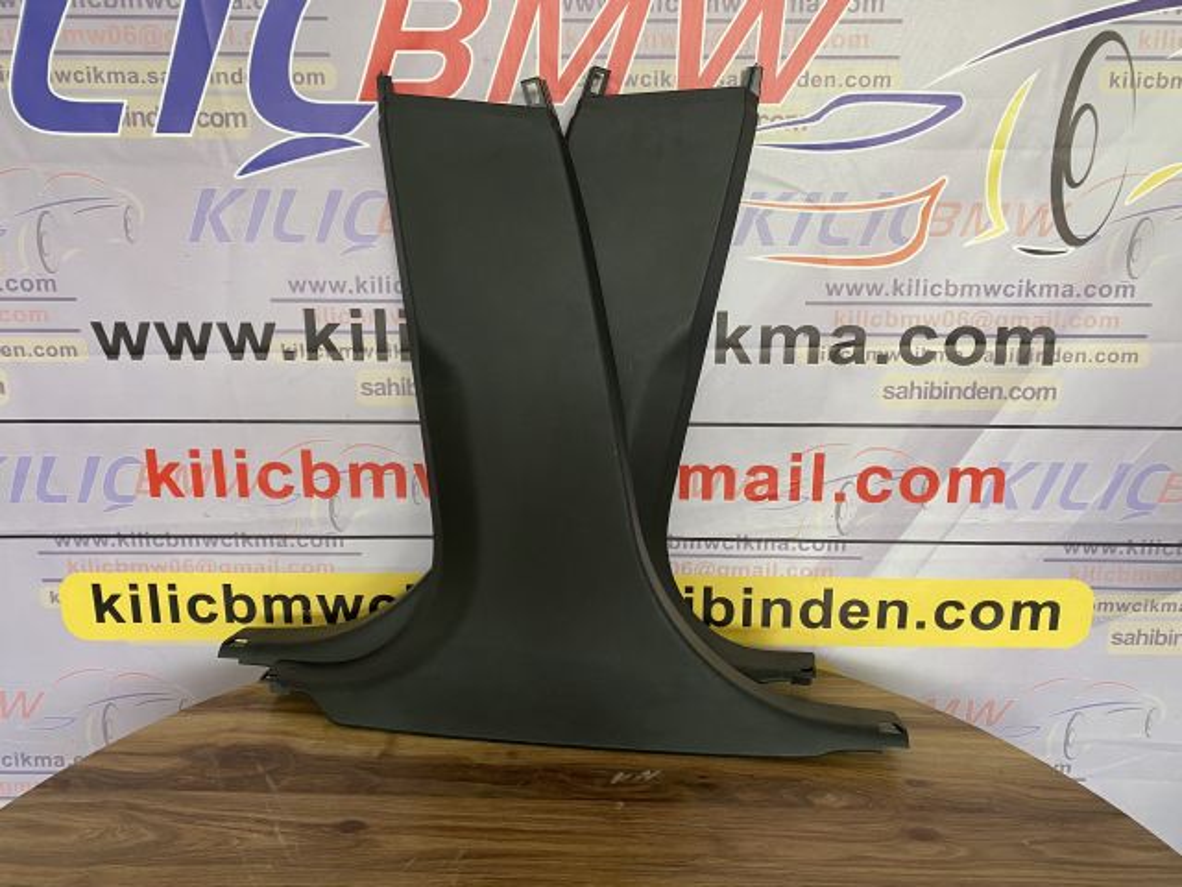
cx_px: 591
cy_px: 444
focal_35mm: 26
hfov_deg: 67.3
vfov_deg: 53.1
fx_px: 888
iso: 125
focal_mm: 4.25
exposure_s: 1/71
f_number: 1.8
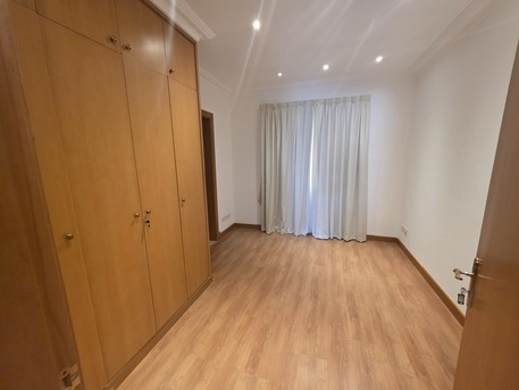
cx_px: 260
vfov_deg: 89.9
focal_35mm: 13
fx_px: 195
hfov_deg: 106.2
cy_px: 195
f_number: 1.9
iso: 640
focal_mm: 2.2
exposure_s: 1/100
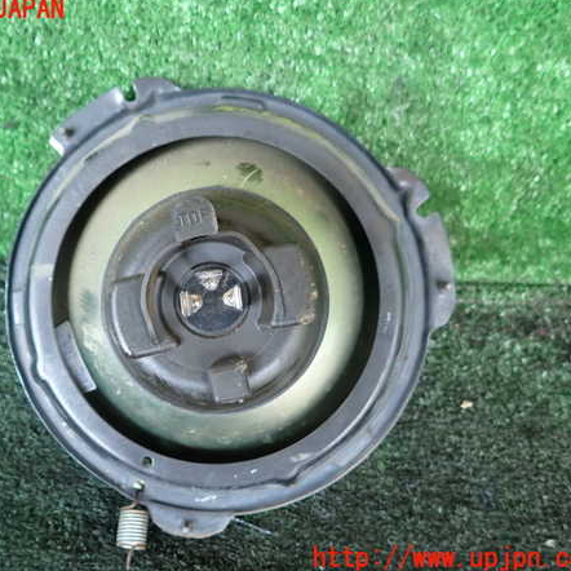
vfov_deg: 54.0
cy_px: 284
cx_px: 217
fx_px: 560
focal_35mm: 30
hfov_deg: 53.5
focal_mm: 4.5
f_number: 2
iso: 200
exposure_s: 1/60
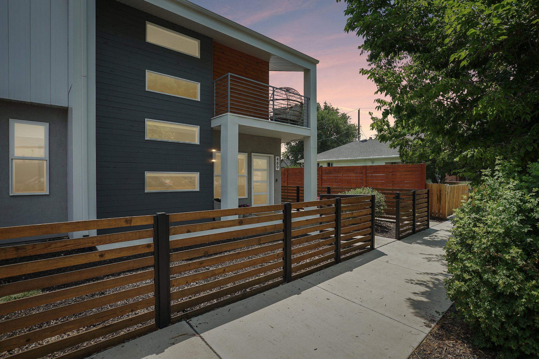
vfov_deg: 70.4
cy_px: 180
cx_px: 270
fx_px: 254
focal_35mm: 17
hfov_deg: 93.3
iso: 100
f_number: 8
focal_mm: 17
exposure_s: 1/160
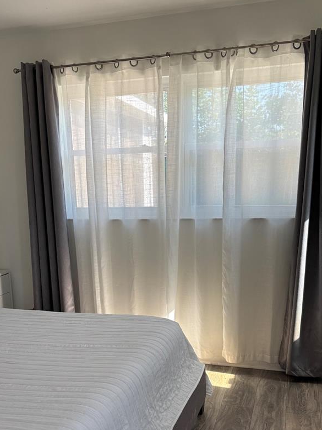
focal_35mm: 40
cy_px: 282
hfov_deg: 35.9
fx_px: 496
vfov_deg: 46.2
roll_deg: +2.0
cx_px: 148
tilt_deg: -12.6
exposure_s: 1/166
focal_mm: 5.96
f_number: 1.6
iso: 40
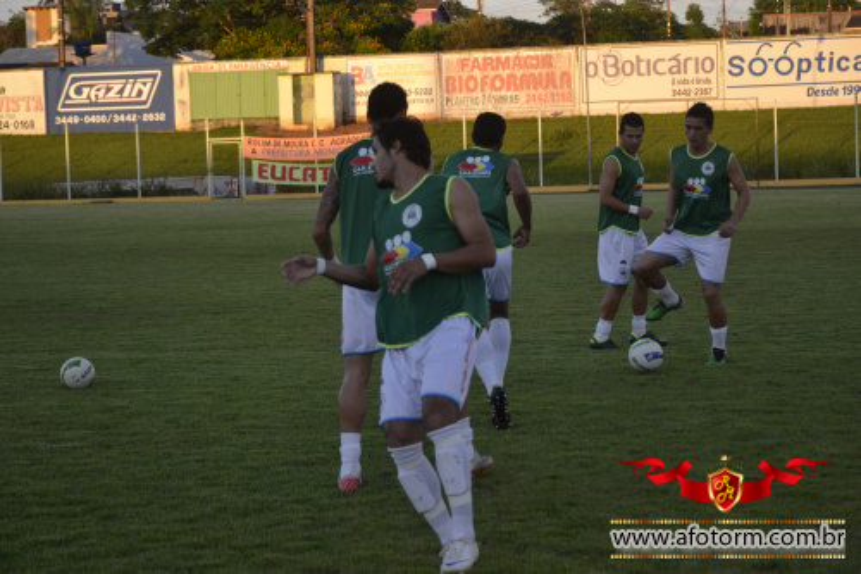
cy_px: 287
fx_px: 2367
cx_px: 430
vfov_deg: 13.8
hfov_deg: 20.6
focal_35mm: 99
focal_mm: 66
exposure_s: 1/500
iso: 400
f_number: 5.3
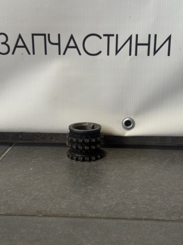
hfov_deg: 30.2
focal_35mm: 48
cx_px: 92
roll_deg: +0.2
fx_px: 339
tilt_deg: -14.2
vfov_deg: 39.7
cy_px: 122
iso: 64
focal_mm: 6.76
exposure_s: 1/50
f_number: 1.78
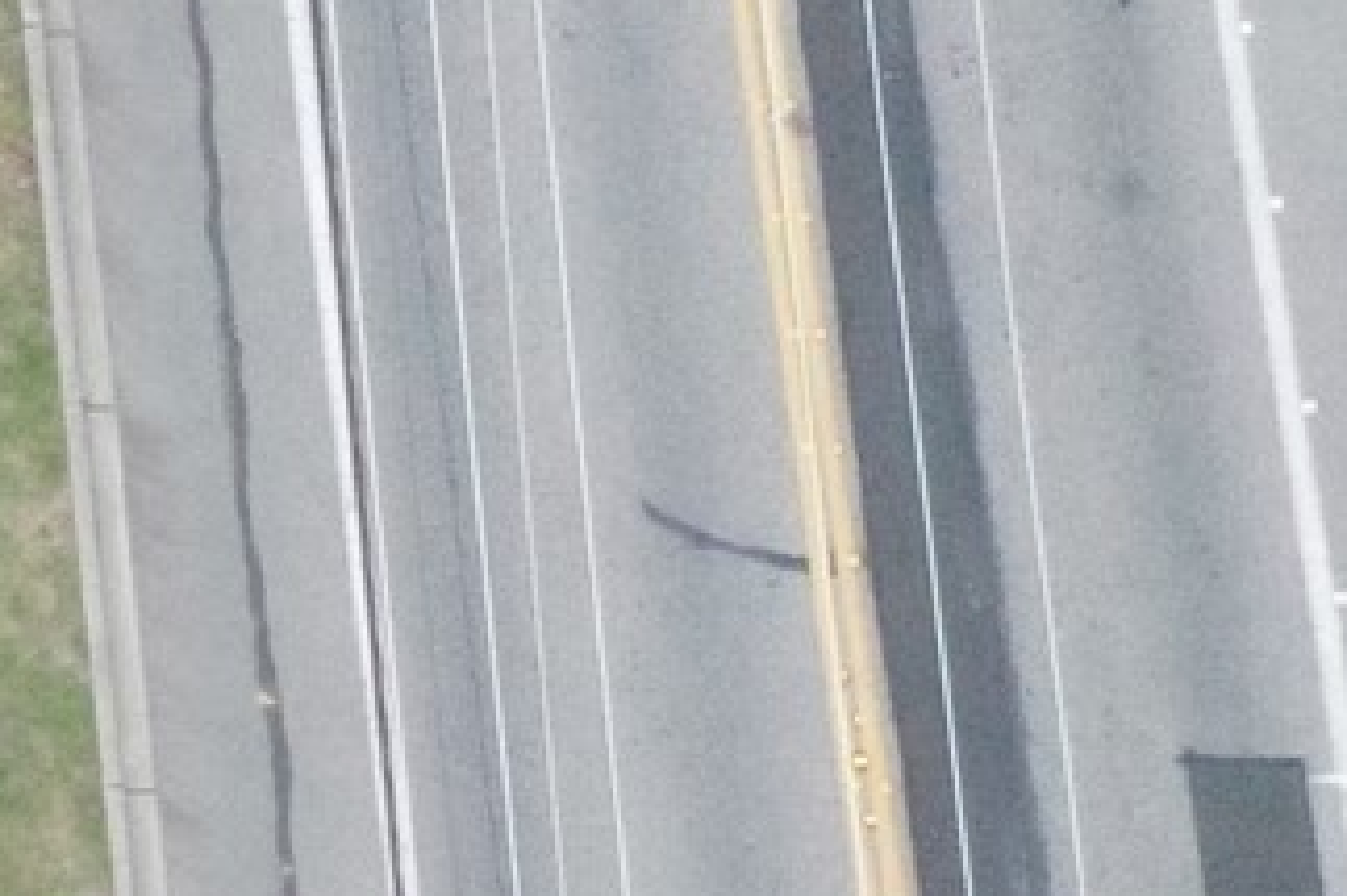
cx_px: -2100
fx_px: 5497
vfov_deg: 9.3
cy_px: 844
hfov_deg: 11.2
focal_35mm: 147
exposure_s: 1/1250
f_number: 7.1
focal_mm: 10.26
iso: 3200
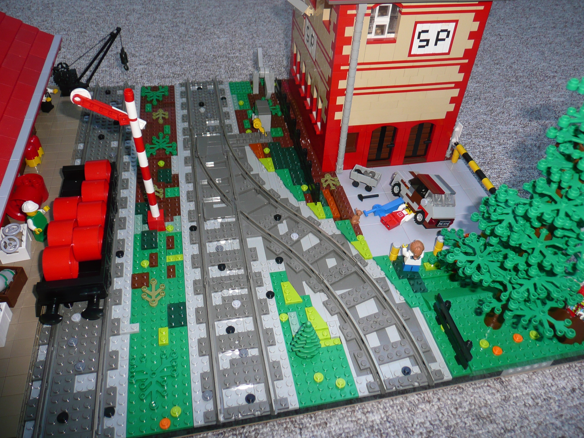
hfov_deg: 63.4
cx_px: 292
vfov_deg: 49.7
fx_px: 472
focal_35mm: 28
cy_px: 219
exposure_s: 1/30
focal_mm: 4.6
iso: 100
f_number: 3.3
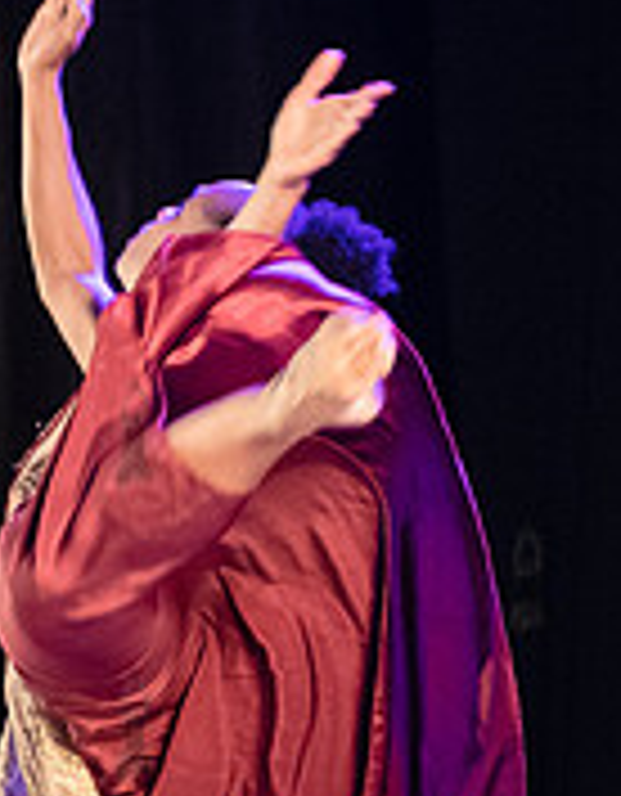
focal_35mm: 224
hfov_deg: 6.8
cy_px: 724
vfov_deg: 8.7
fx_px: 5228
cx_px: 270
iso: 5000
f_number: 2.8
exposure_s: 1/250
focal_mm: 62
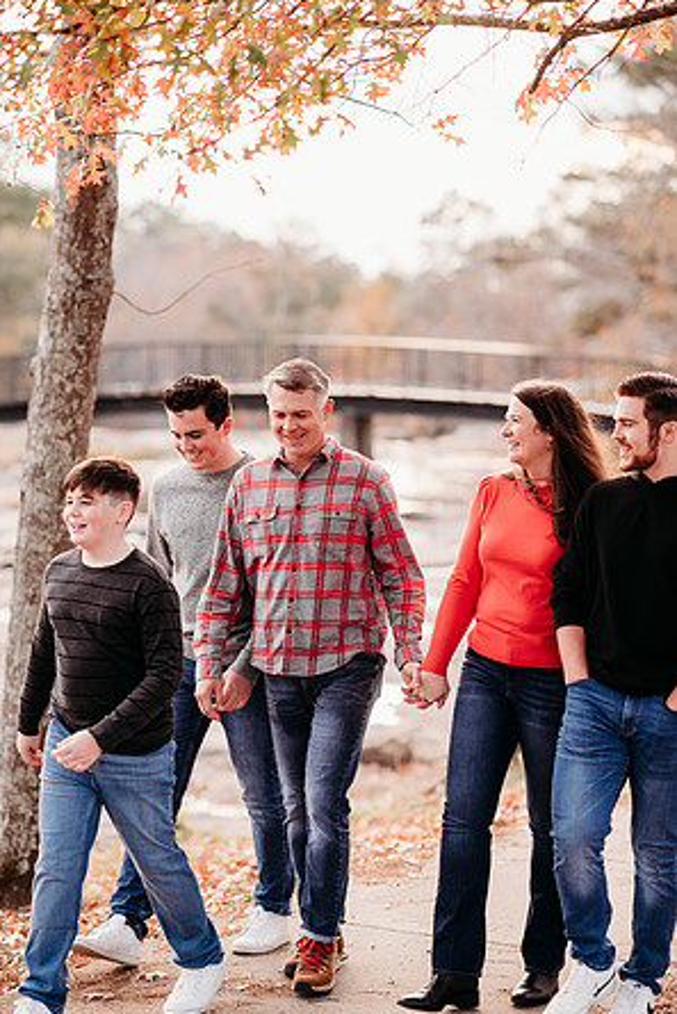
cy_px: 510
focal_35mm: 86
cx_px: 340
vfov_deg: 23.6
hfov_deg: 15.9
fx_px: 2424
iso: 320
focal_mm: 85
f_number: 2.2
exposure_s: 1/400
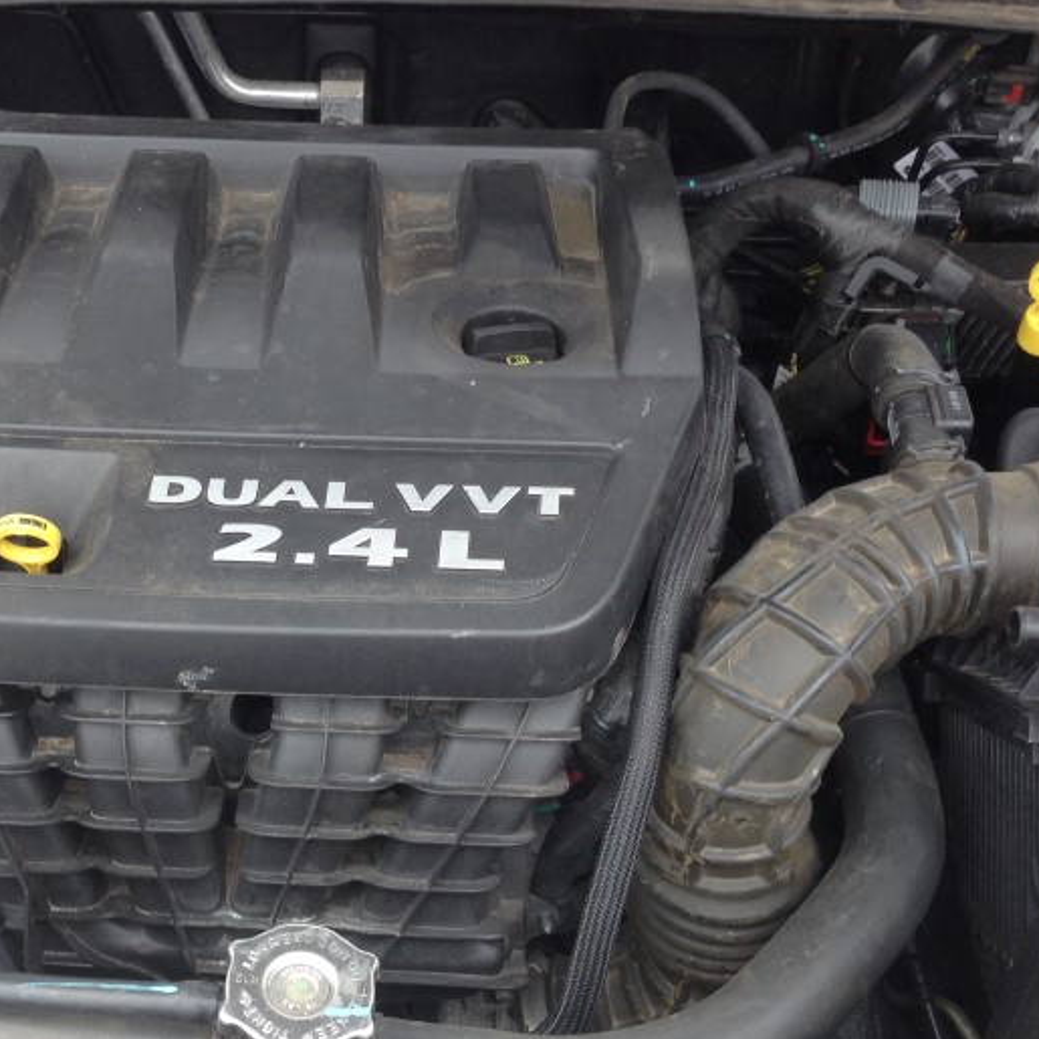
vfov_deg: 29.5
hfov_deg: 29.3
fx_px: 1970
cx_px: 319
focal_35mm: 58
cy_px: 579
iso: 50
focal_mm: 4.12
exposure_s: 1/157
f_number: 2.4
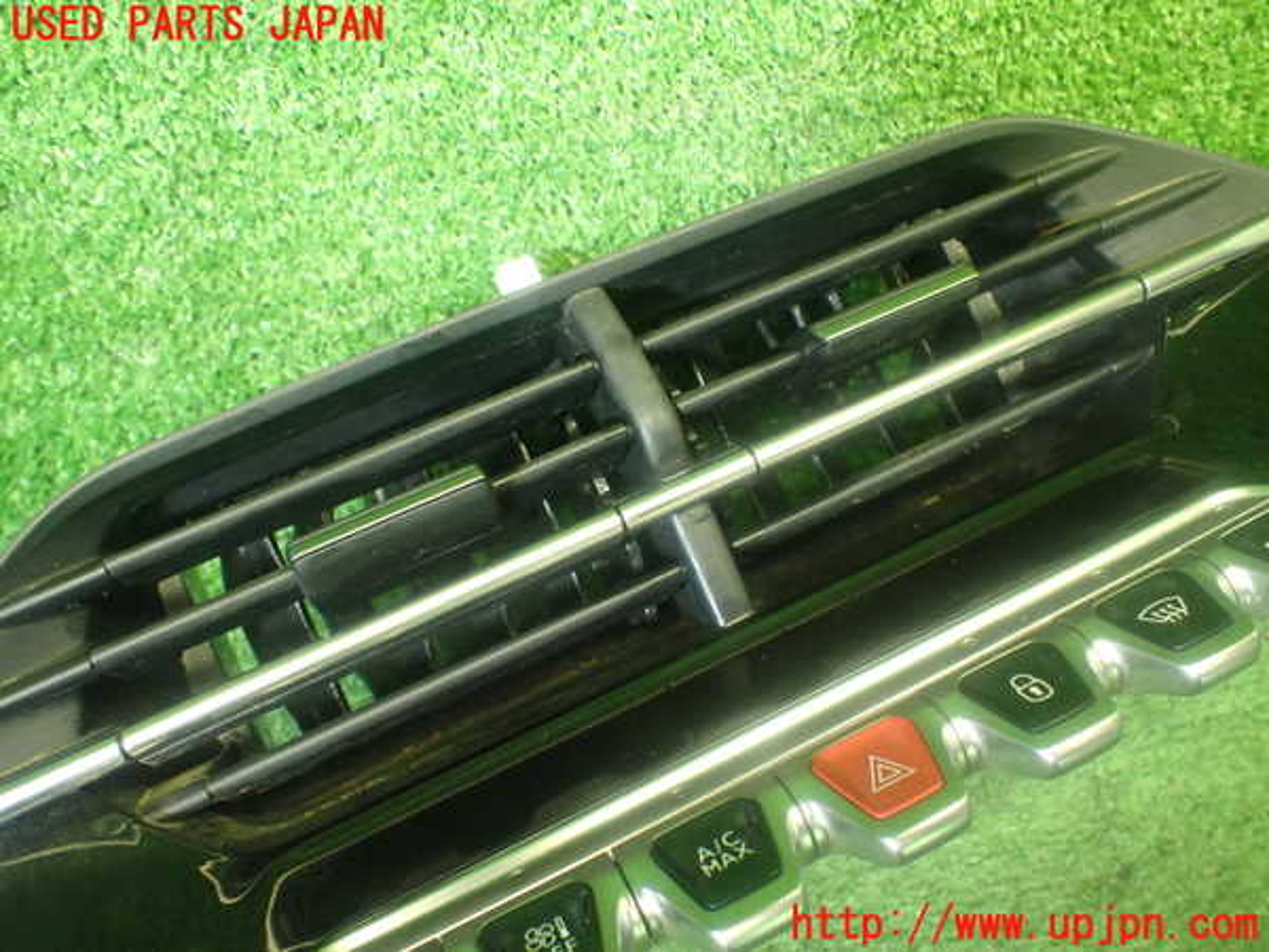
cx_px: 634
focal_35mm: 30
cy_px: 476
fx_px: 1100
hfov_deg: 60.0
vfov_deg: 46.8
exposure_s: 1/60
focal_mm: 5.4
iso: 800
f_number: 2.3
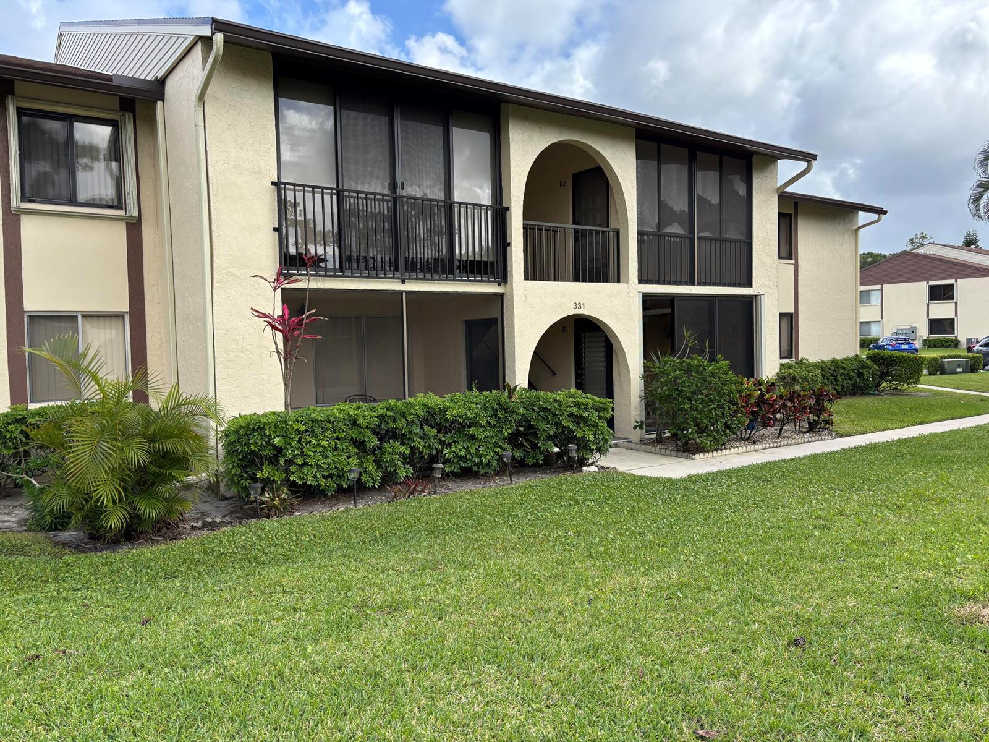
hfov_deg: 67.3
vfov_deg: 53.1
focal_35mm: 26
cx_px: 494
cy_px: 371
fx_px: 743
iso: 50
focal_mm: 5.96
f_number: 1.6
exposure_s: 1/1037
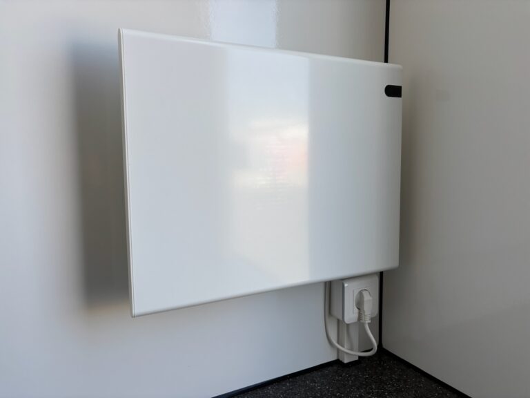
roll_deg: +0.2
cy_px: 199
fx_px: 398
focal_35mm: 26
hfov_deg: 67.3
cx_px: 265
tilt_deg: -6.7
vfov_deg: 53.1
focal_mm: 5.96
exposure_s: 1/403
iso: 50
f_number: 1.6
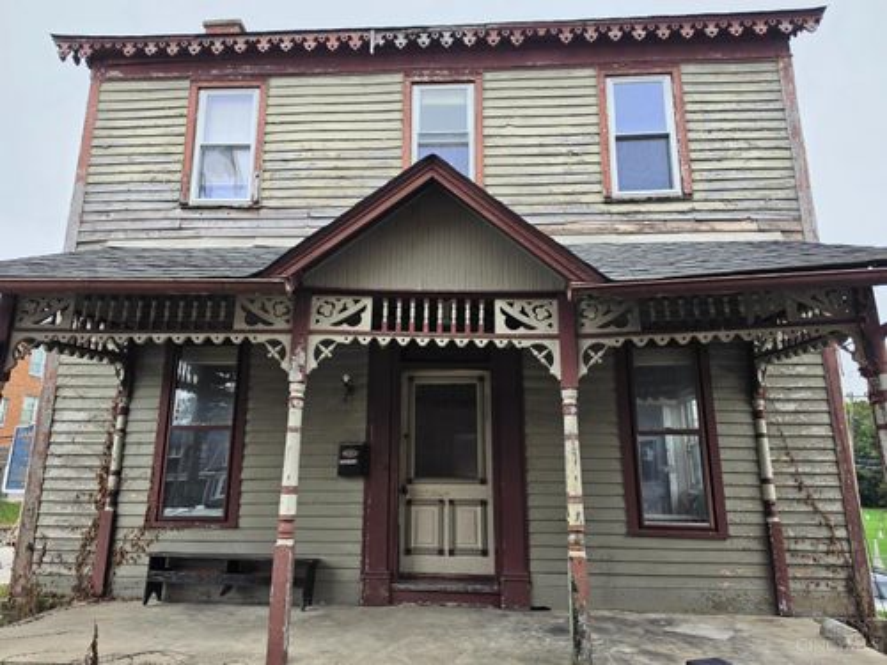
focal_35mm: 23
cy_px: 332
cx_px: 444
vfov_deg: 58.9
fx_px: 589
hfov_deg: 73.9
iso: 20
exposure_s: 1/359
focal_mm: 6.5
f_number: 1.4
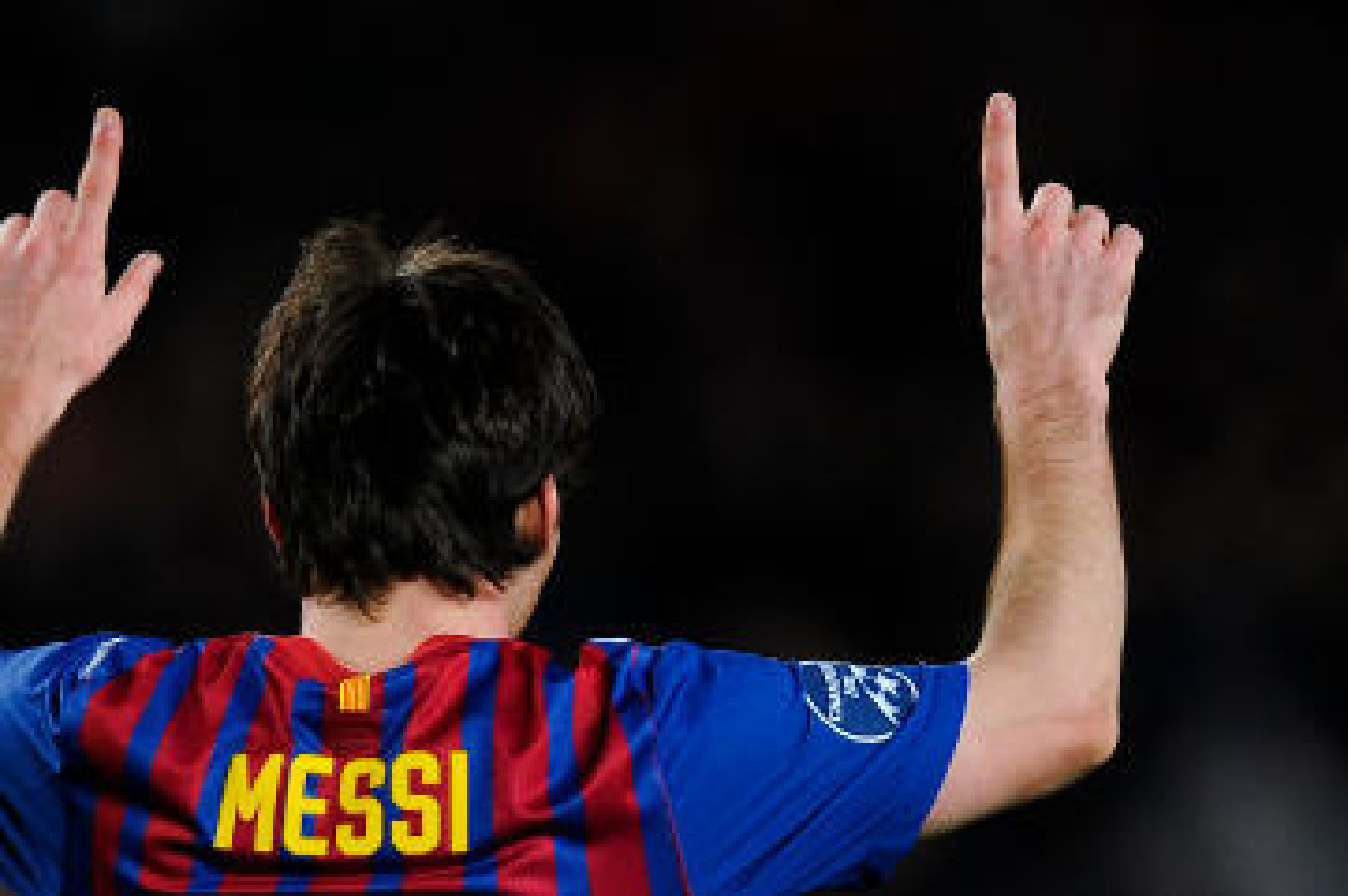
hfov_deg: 4.1
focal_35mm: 509
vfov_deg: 2.7
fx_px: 19042
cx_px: 560
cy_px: 329
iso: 1250
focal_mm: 400
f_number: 2.8
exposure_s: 1/1000
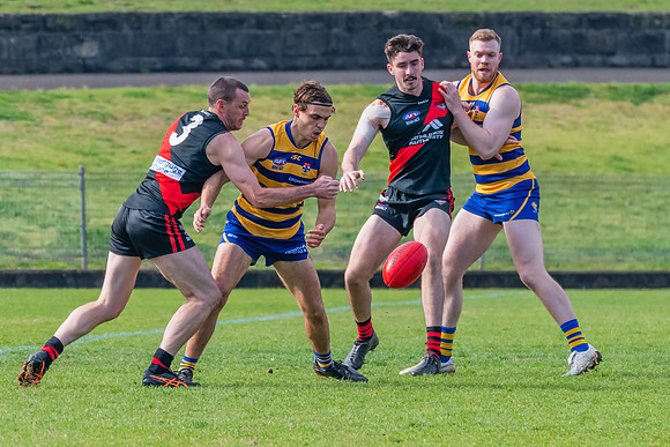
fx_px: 10035
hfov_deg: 3.8
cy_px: 211
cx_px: 429
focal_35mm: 539
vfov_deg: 2.6
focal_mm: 220
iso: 720
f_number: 5.3
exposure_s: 1/1600
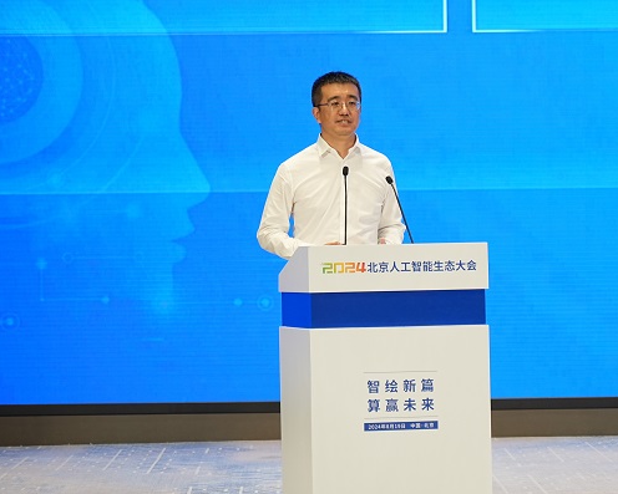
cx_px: 361
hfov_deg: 11.5
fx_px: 3073
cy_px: 247
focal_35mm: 168
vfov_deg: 9.2
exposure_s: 1/161
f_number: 4
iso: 1000
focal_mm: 99
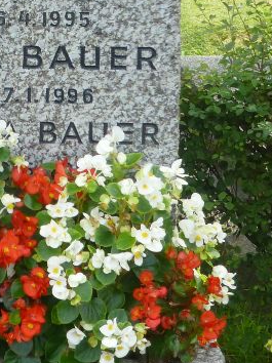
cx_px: -82
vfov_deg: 10.5
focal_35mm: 187
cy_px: -38
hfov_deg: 7.8
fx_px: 1962
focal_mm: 11
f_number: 4.8
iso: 200
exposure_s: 1/250
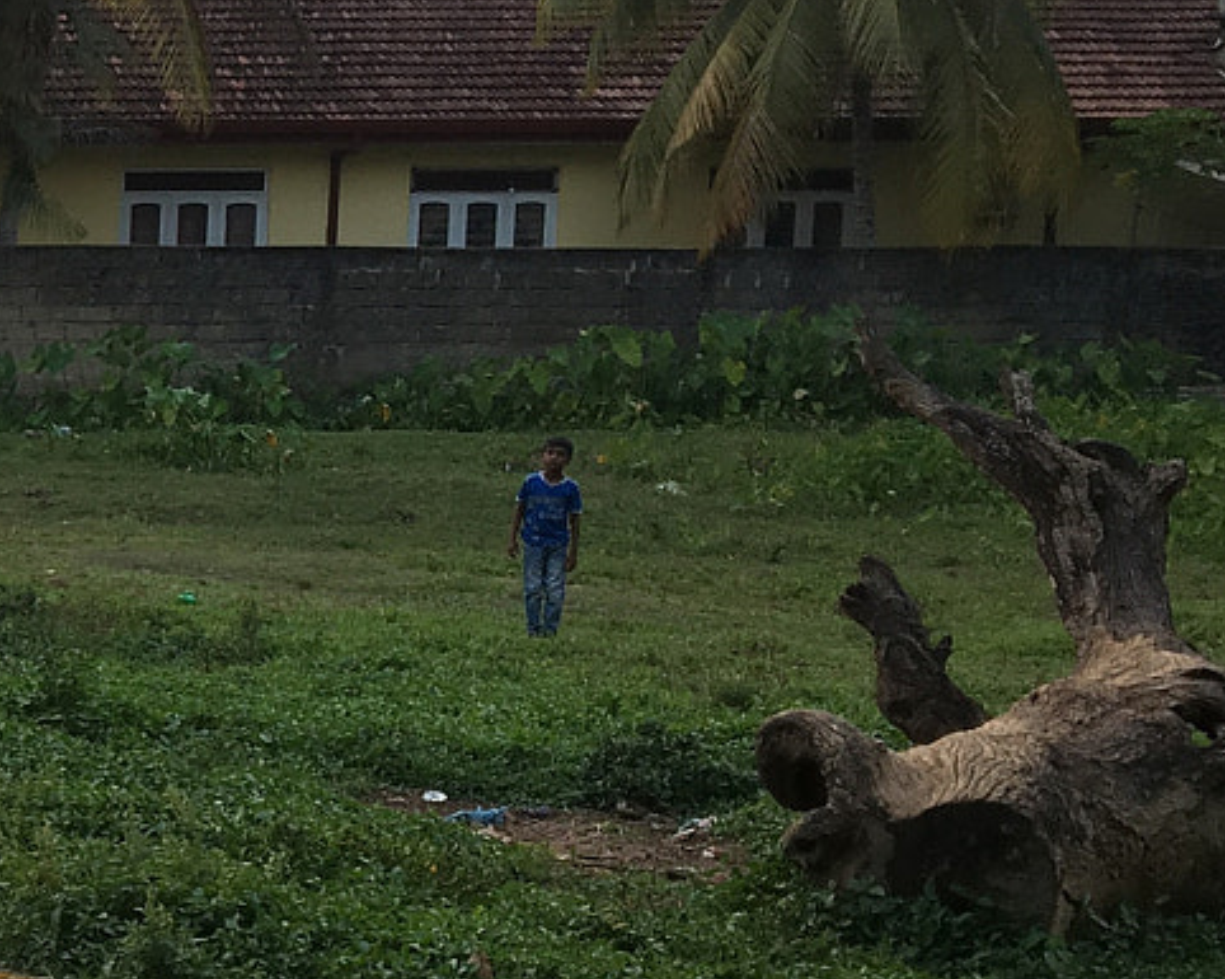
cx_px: -628
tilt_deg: -8.8
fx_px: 3406
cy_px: 676
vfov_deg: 16.3
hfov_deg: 18.1
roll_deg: -0.9
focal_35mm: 94
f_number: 2.2
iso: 25
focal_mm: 4.15
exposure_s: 1/50
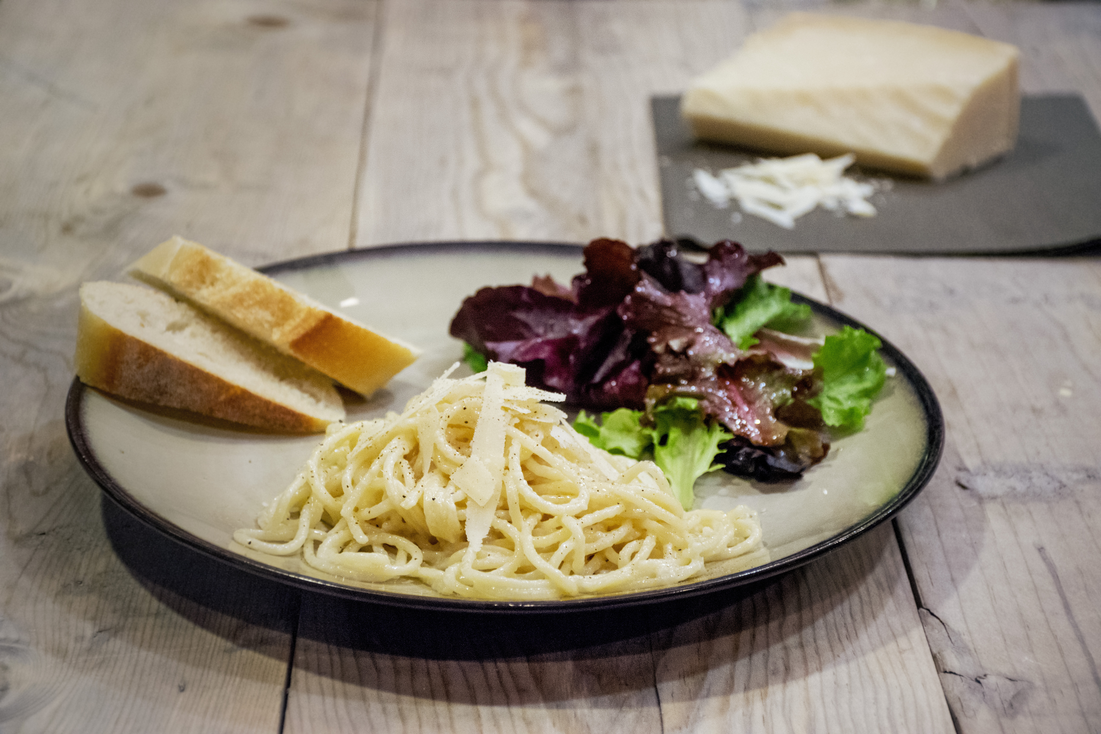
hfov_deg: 22.6
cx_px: 550
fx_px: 2752
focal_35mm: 90
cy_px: 367
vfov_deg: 15.2
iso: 2000
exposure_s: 1/60
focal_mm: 60
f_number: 5
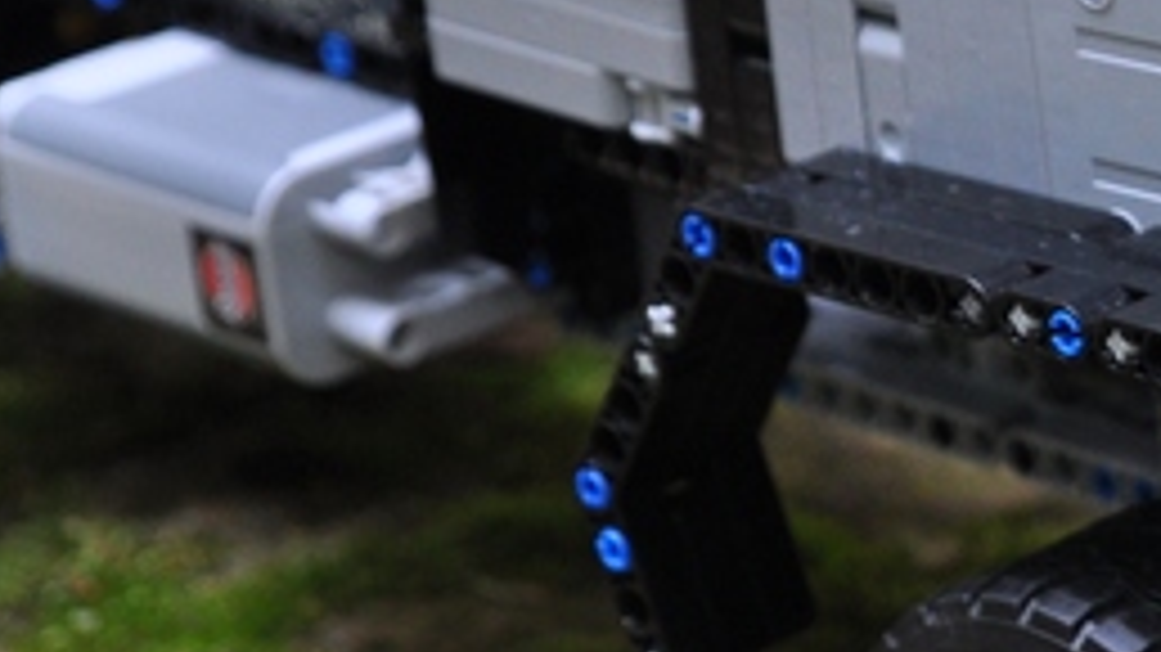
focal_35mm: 204
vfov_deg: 5.9
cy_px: 128
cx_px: 1566
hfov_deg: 10.3
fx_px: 6279
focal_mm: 42
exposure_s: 1/80
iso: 640
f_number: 4.5
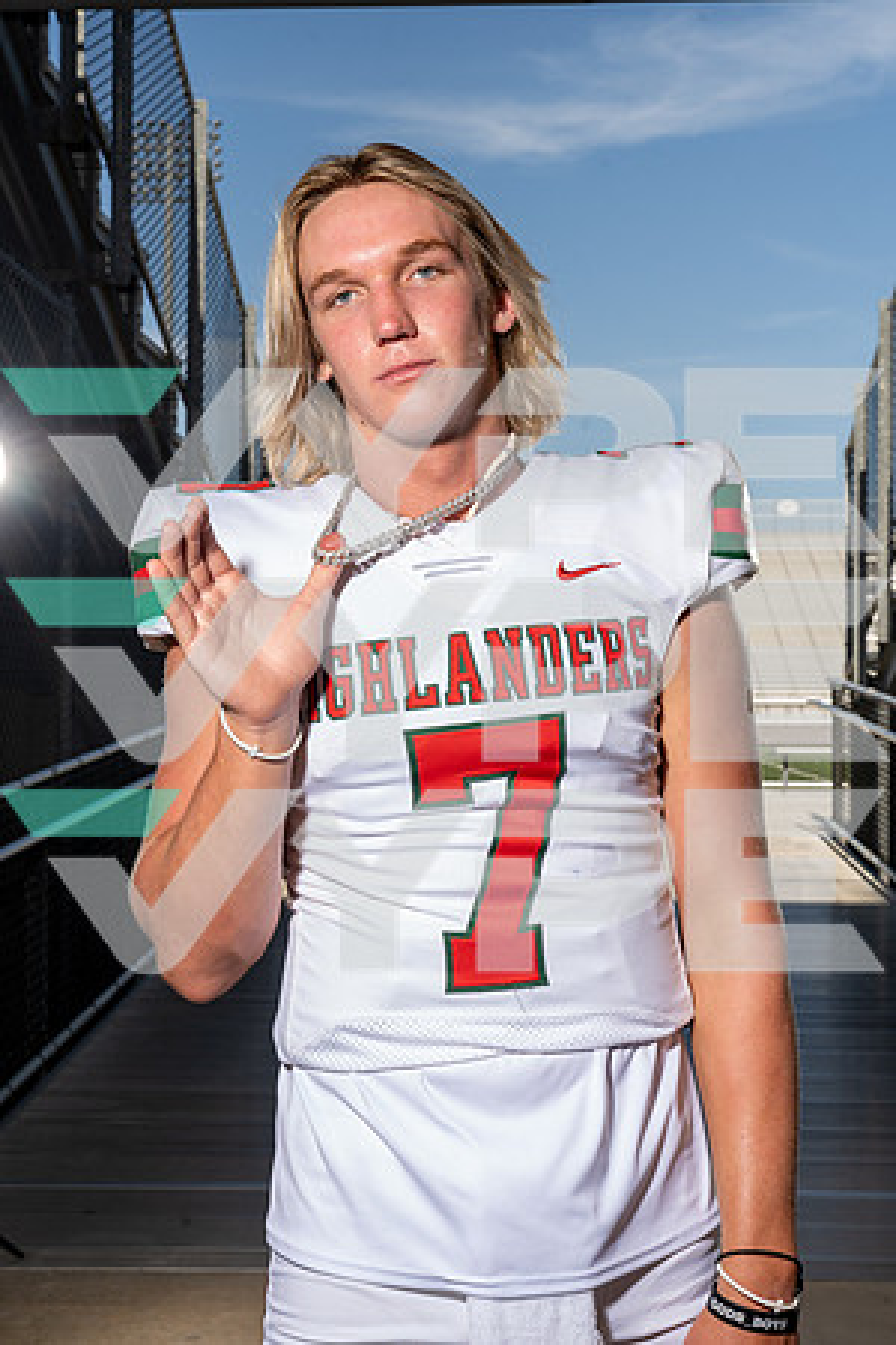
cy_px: 672
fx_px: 1792
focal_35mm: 48
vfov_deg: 41.1
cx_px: 448
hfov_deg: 28.1
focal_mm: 48
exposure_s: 1/250
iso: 160
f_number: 10
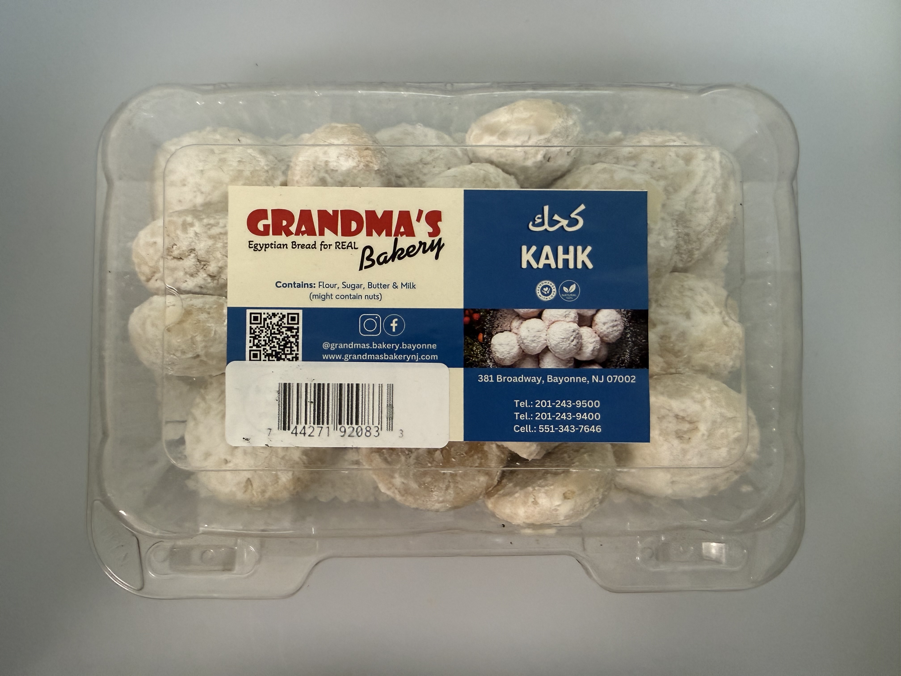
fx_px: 625
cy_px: 338
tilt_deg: -86.7
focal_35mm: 24
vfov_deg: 56.8
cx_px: 450
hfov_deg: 71.6
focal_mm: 2.22
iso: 200
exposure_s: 1/60
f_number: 2.2
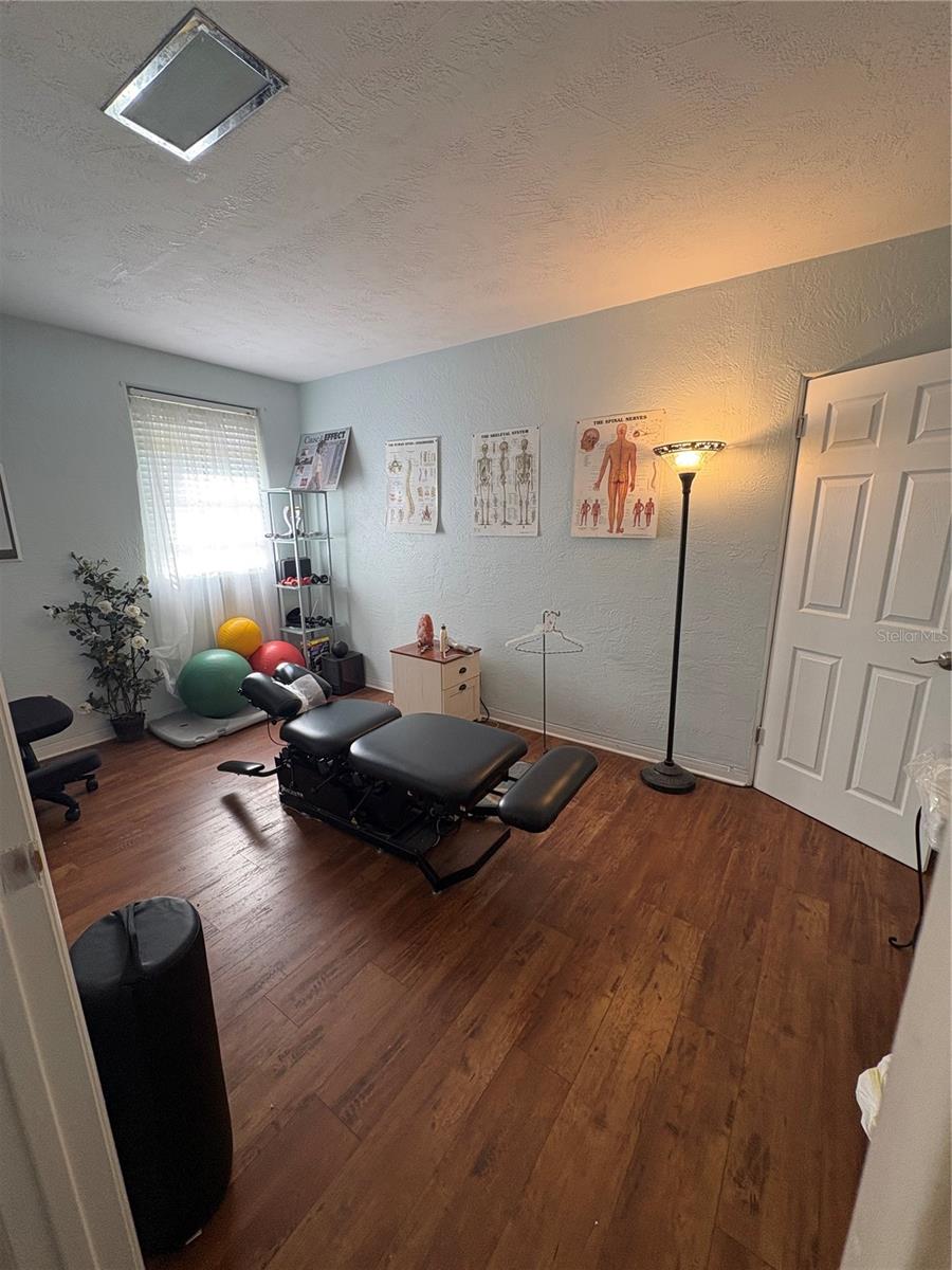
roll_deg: +0.4
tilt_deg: -12.4
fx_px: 513
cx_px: 476
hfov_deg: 85.7
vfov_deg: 102.1
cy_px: 635
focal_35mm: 14
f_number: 2.2
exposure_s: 1/60
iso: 160
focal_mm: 2.22
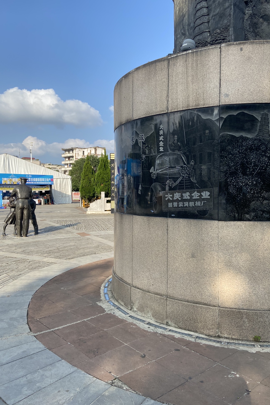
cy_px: 196
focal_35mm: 28
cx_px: 149
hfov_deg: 46.3
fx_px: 315
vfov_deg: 65.5
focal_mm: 4.25
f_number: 1.8
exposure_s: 1/1587
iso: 32
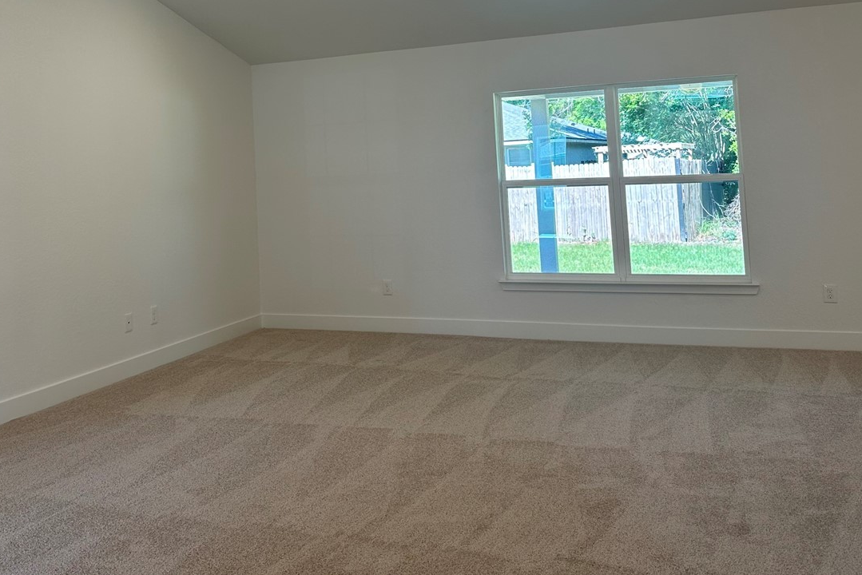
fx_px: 886
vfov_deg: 34.9
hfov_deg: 51.3
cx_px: 323
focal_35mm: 37
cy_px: 120
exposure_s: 1/162
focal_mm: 6.86
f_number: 1.78
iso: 100
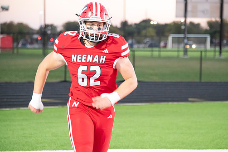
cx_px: 121
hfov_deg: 10.5
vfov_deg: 7.0
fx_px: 1241
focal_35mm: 196
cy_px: 86
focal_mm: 170
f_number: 5.6
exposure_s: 1/160
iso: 8000
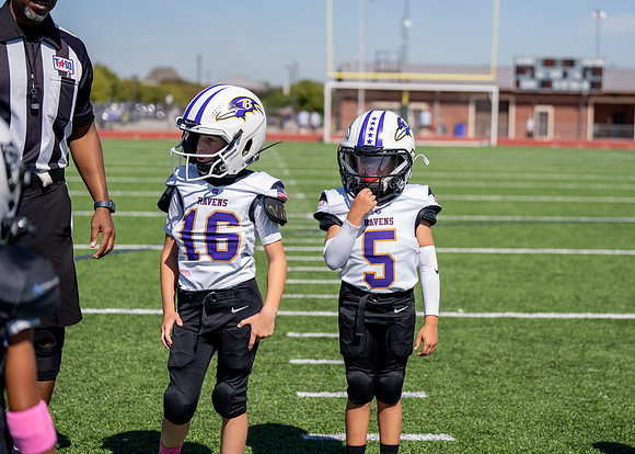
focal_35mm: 79
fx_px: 1424
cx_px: 354
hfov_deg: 25.1
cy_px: 213
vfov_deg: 18.1
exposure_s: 1/2500
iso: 125
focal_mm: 70
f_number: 2.8
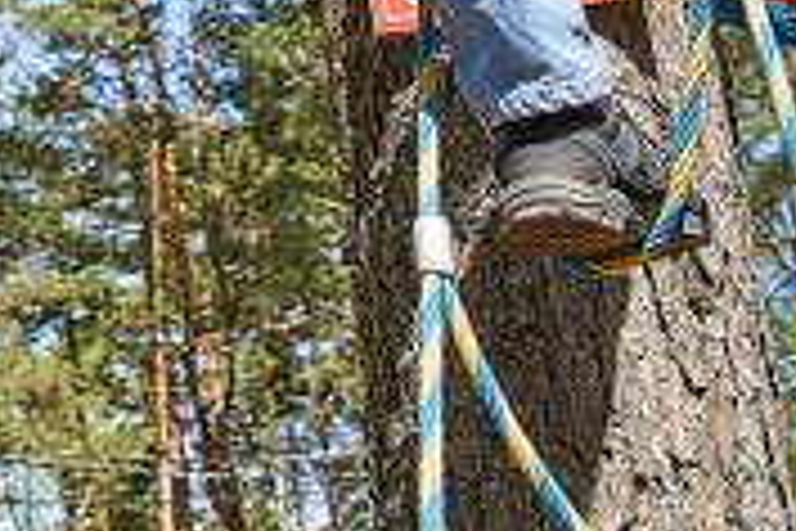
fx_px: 3250
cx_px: -434
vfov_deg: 8.4
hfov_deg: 13.1
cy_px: -806
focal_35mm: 147
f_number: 4
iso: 100
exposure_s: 1/1000
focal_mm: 29
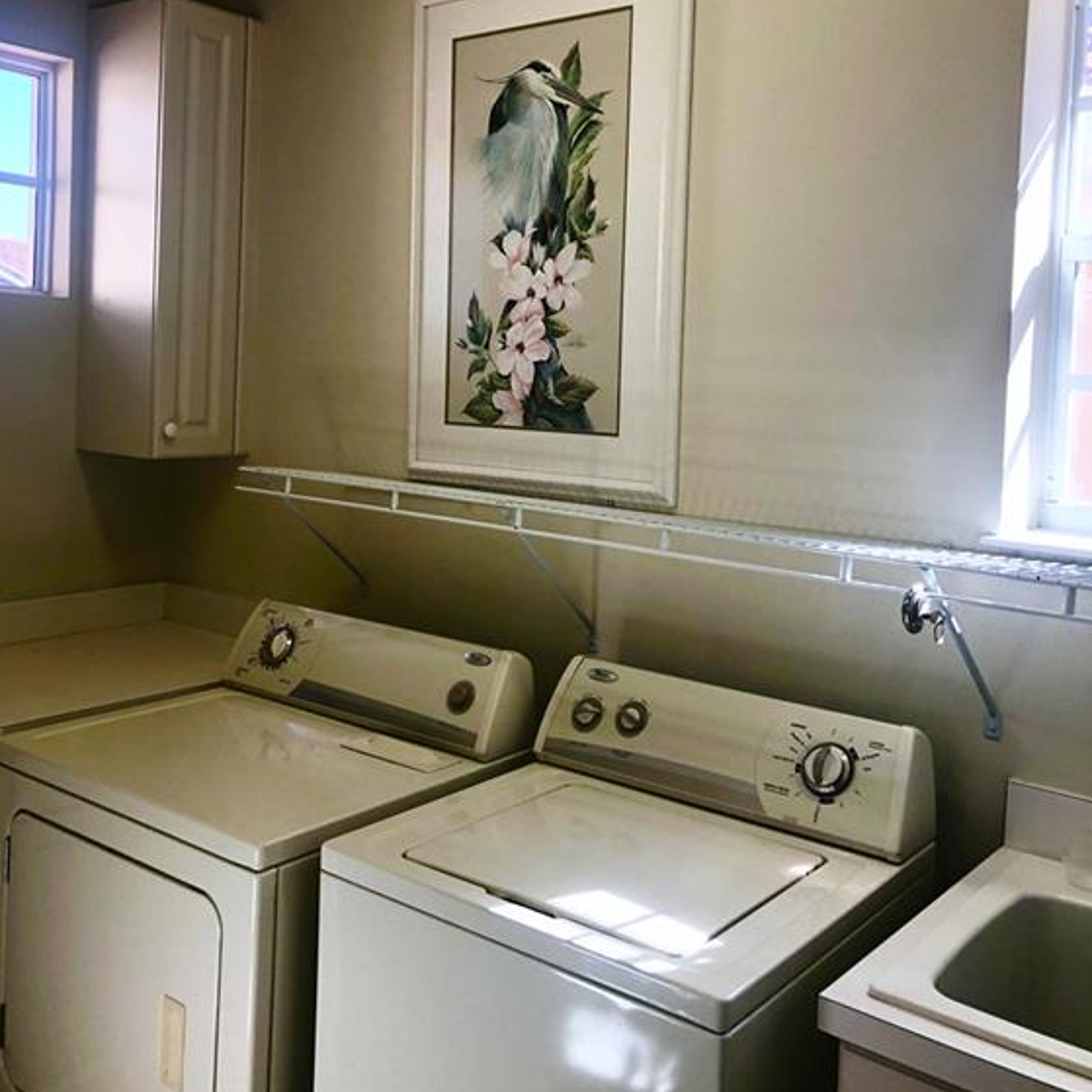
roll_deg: -2.0
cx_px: 543
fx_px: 1213
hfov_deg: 48.5
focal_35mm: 34
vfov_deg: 48.0
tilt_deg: -2.1
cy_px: 416
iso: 40
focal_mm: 3.99
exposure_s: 1/120
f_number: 1.8
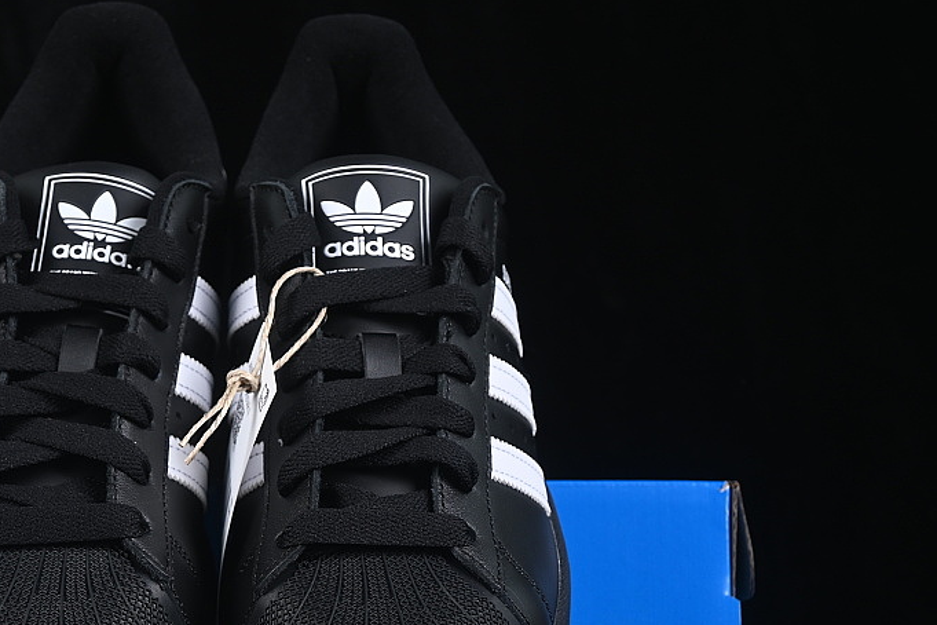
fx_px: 3097
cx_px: 211
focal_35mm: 119
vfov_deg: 11.5
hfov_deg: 17.1
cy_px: 489
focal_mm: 50
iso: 160
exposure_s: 1/60
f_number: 6.3
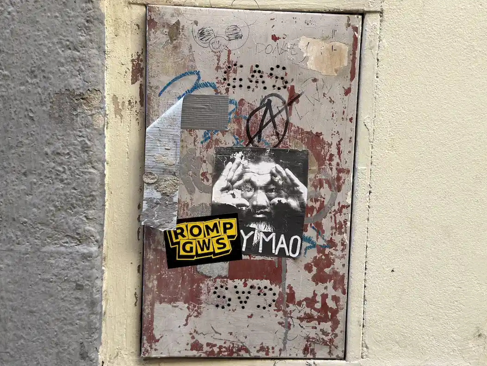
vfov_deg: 35.9
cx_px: 263
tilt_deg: -6.0
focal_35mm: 40
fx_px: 563
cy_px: 166
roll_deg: -2.3
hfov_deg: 46.7
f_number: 1.78
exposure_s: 1/121
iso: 64
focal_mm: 6.76
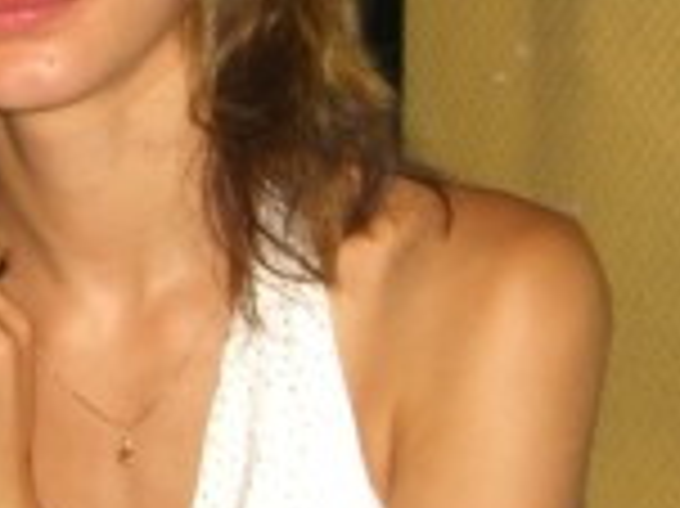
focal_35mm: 151
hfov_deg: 12.9
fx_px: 2964
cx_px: 18
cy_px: 72
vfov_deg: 9.8
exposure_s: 1/60
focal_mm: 7.9
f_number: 2.8
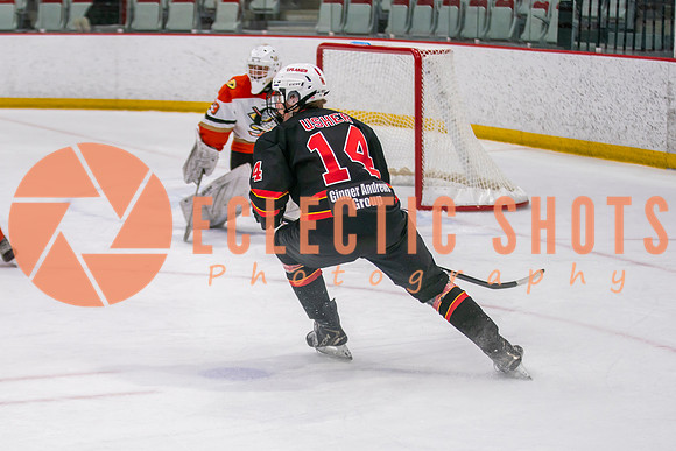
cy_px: 267
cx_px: 230
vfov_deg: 13.0
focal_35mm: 105
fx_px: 1978
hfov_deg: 19.3
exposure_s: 1/640
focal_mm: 70
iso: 800
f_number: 2.8
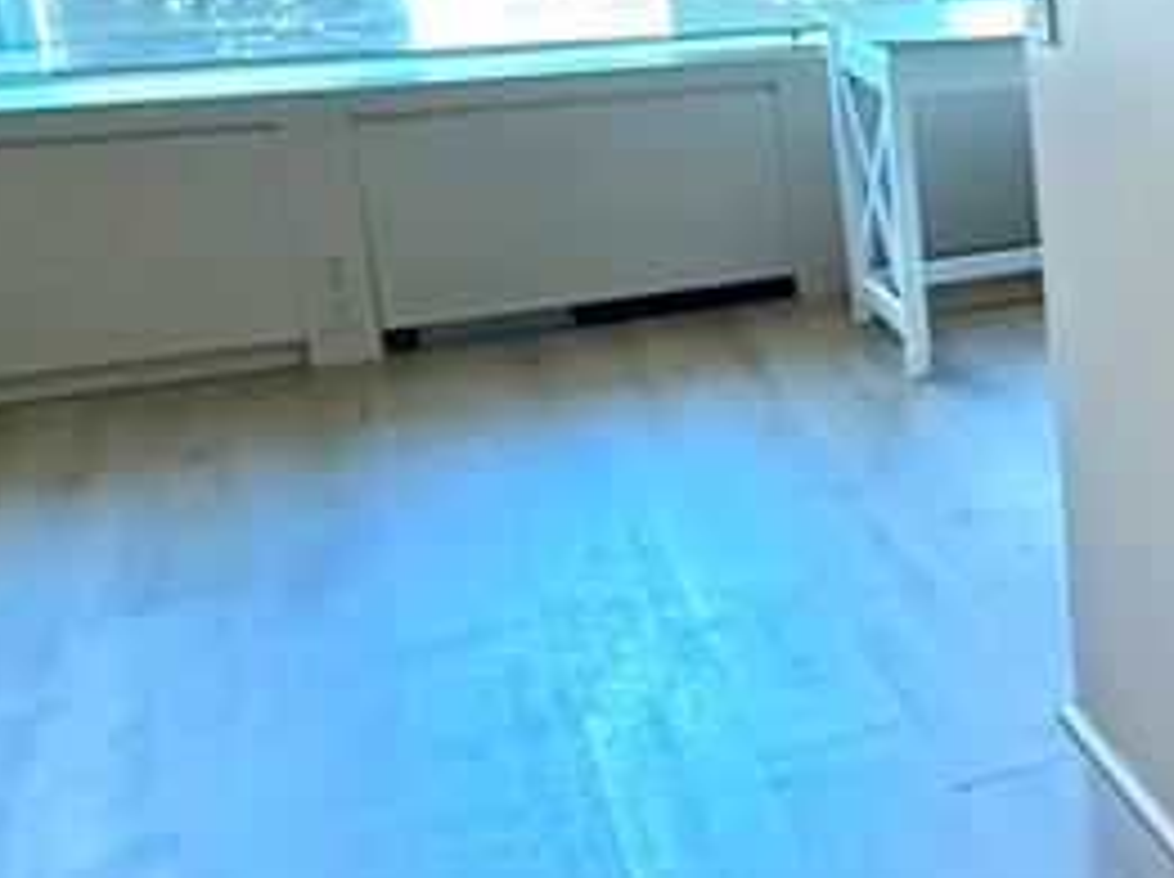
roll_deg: -1.3
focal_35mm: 55
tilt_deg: -11.2
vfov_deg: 26.1
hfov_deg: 24.2
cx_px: 1907
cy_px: 185
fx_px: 1863
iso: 800
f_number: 2.2
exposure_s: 1/60
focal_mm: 2.22
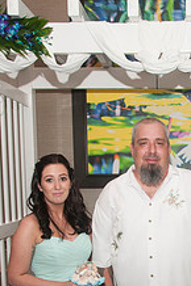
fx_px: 494
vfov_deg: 30.6
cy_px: 270
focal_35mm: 62
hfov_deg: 21.2
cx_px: 188
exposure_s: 1/60
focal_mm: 20
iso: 400
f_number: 5.6
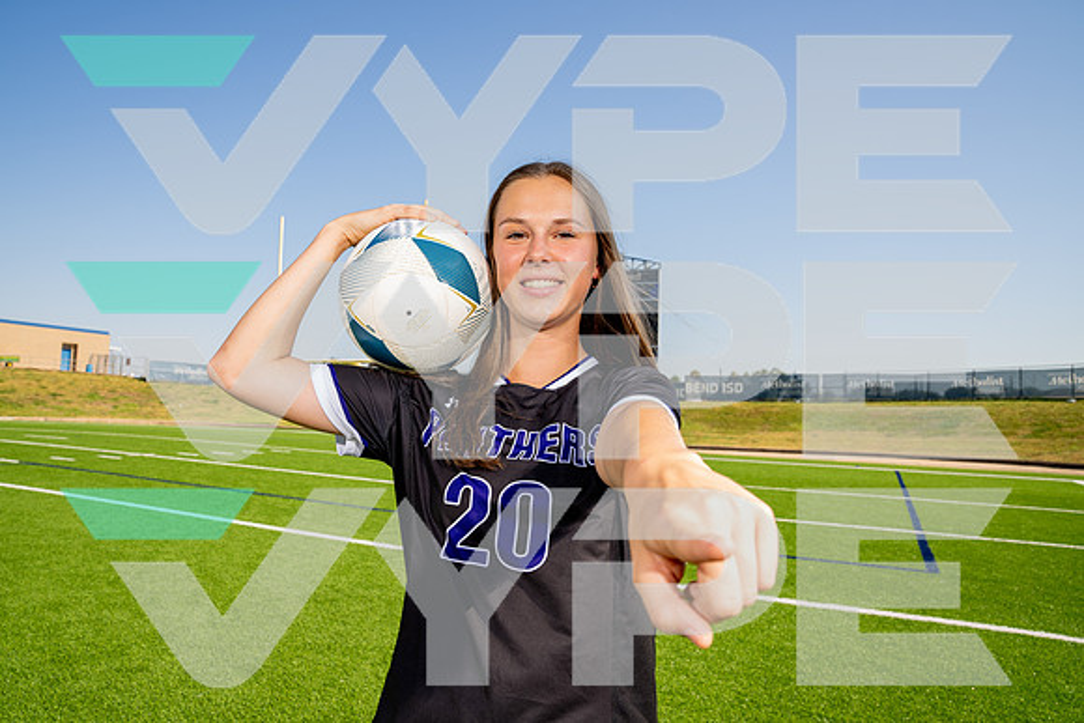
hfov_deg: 71.5
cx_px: 542
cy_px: 362
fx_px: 753
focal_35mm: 25
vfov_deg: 51.3
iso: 50
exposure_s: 1/125
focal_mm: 25
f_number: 7.1
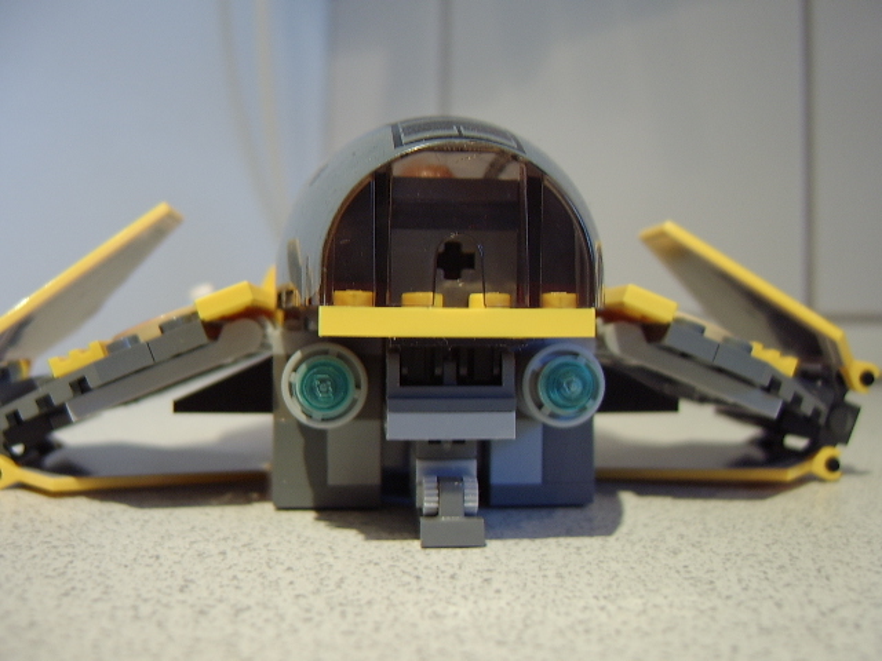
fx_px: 790
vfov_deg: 45.4
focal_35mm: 31
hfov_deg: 58.4
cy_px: 330
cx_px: 441
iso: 100
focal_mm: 8.13
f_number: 2.7
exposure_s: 1/13
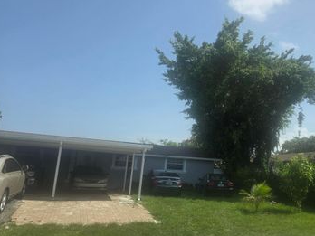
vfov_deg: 42.9
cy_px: 124
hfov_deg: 54.0
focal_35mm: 33
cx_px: 215
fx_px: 300
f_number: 1.7
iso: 12
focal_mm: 6.3
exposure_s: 1/932
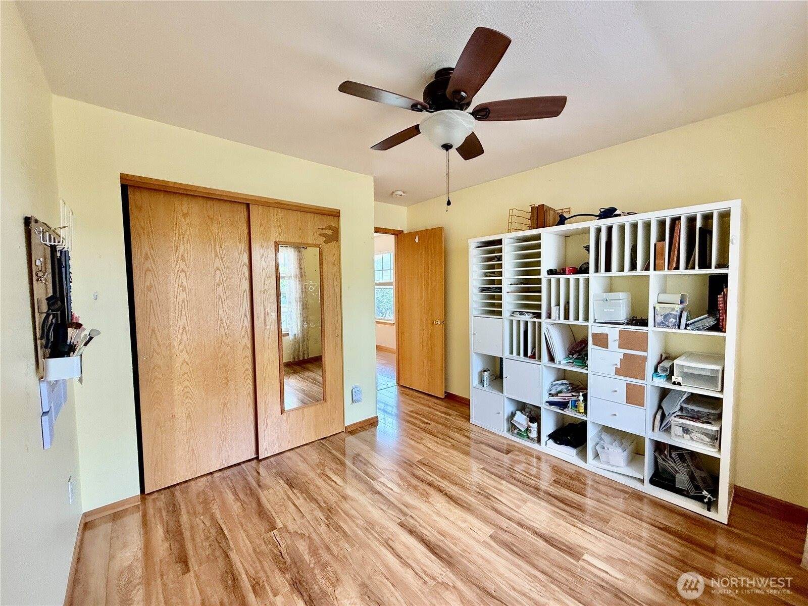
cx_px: 404
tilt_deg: -2.7
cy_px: 303
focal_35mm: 14
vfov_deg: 85.7
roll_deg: +0.1
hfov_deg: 102.1
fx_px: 327
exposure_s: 1/120
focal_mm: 2.22
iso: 320
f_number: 2.2
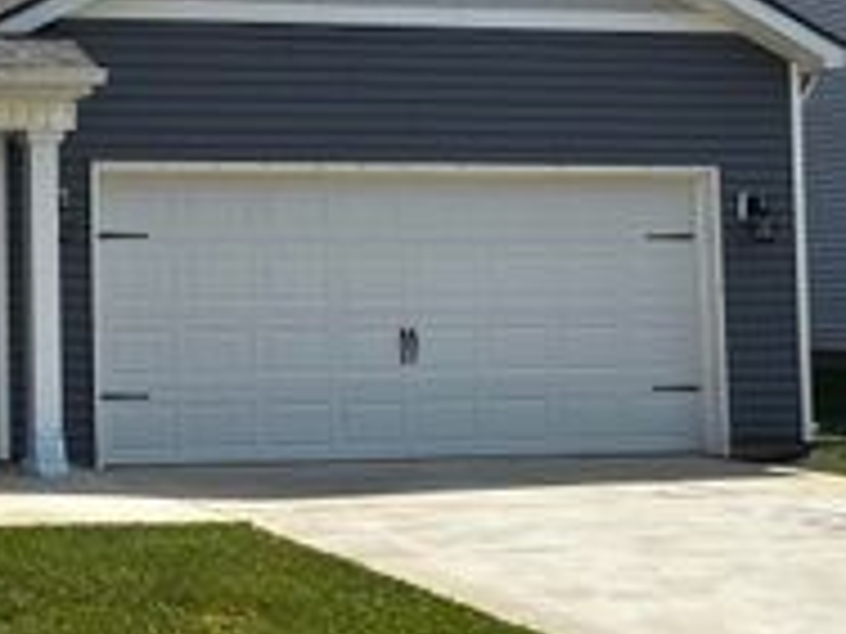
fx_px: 1686
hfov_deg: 25.3
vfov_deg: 21.2
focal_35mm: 69
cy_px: 223
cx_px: -166
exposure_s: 1/3937
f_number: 1.6
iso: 50
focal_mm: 5.96
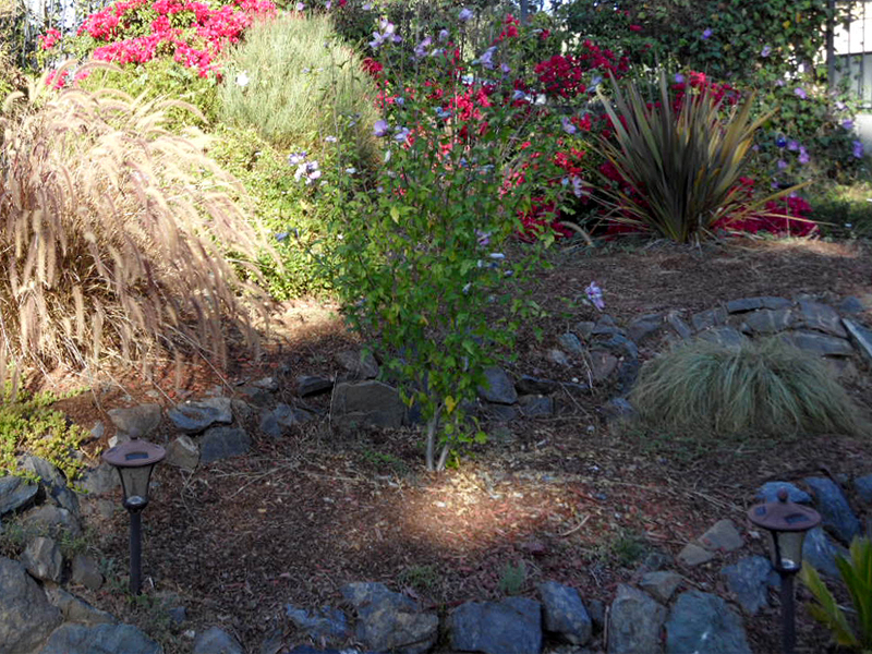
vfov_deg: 36.0
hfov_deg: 46.8
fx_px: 1008
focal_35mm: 40
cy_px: 327
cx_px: 436
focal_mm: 6.5
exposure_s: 1/125
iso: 80
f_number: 3.6
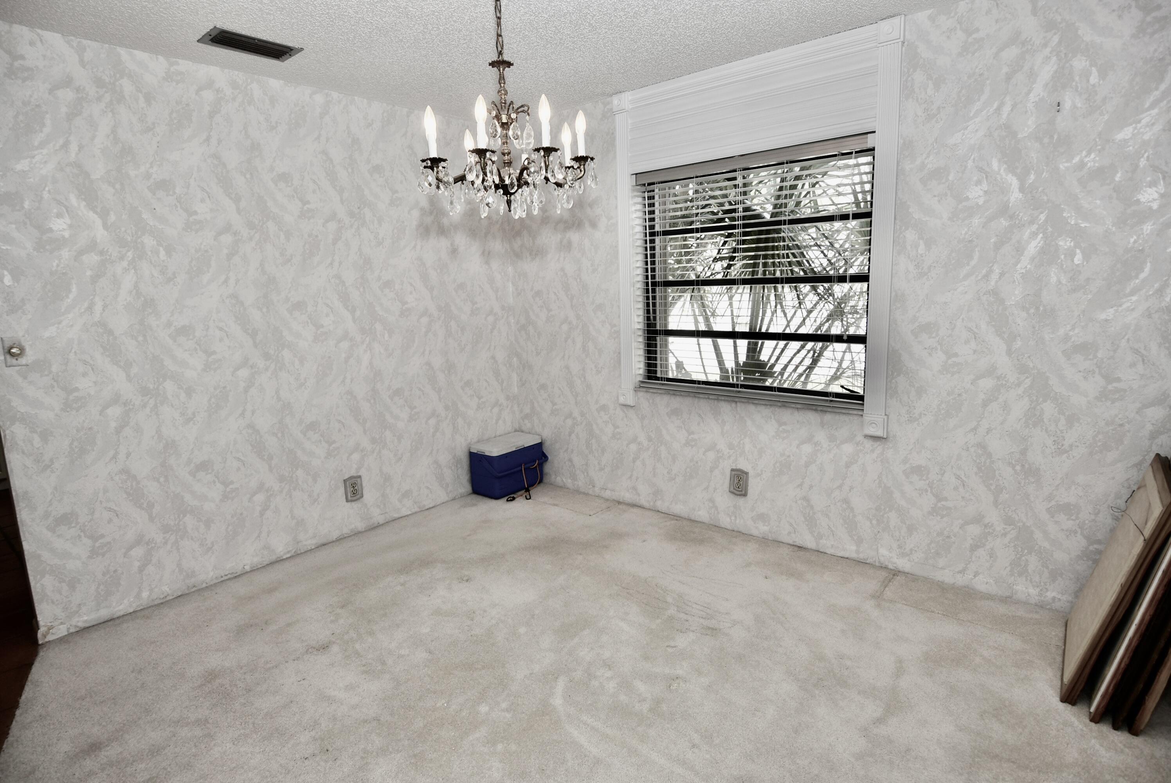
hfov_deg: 90.0
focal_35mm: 18
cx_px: 586
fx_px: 586
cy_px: 392
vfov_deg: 67.5
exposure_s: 1/80
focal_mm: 12
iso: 100
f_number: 4.5
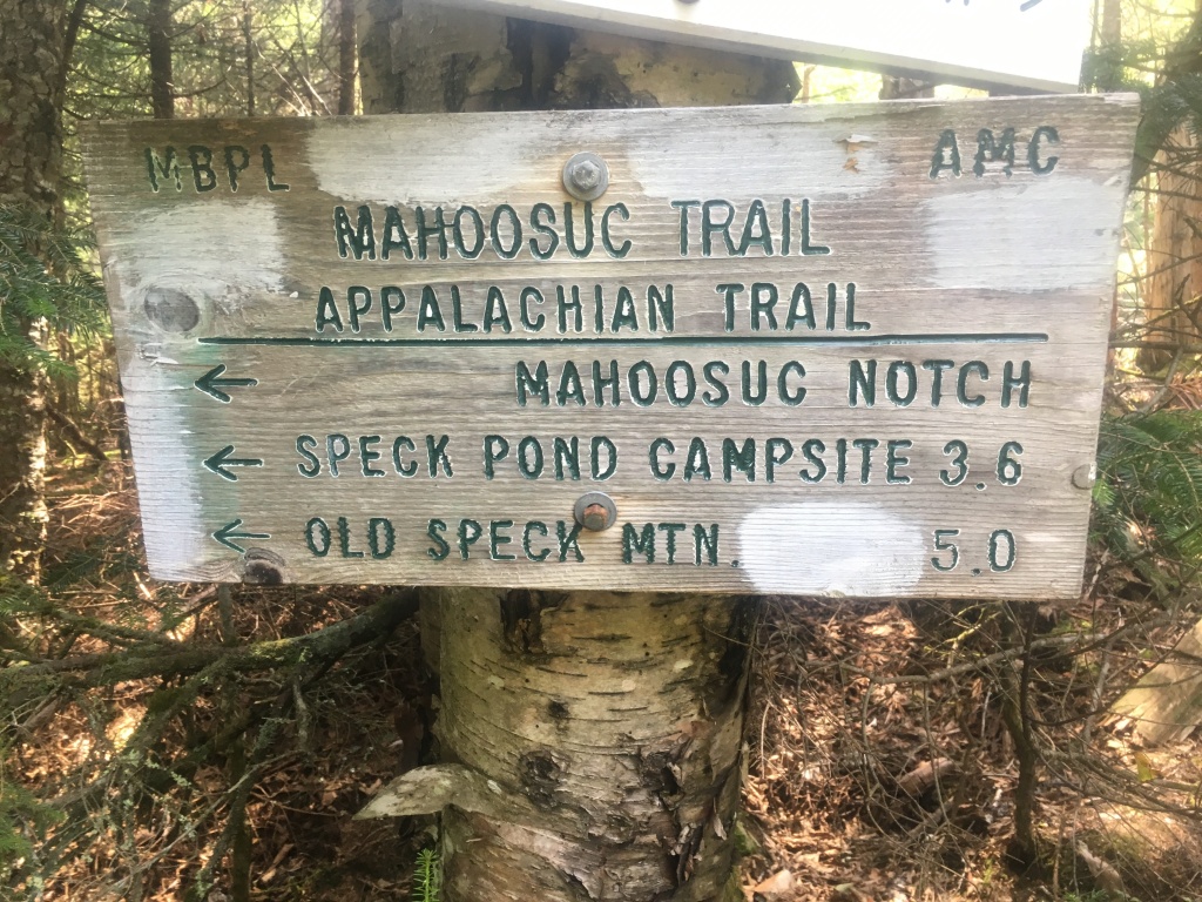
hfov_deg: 61.7
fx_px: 1007
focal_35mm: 29
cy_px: 451
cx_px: 601
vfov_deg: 48.2
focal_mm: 4.15
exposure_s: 1/30
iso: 32
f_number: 2.2
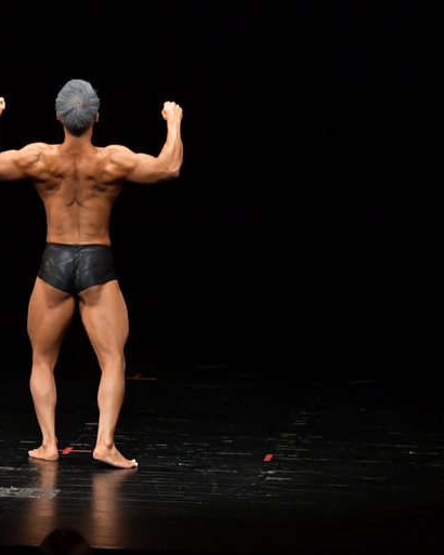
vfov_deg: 6.1
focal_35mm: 319
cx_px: 110
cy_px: 278
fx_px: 5243
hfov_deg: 4.8
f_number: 5.6
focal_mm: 150
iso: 3200
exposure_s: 1/400
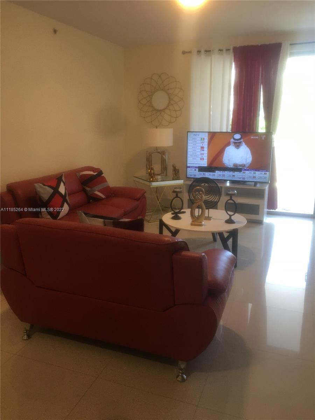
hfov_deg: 48.2
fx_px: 352
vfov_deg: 61.7
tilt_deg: -11.7
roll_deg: +0.7
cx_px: 158
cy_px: 210
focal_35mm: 29
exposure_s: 1/30
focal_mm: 4.15
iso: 40
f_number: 2.2
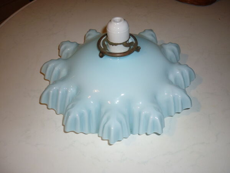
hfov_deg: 55.4
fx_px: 219
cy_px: 86
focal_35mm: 33
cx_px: 115
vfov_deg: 42.9
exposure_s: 1/30
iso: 100
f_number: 2.8
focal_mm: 5.5
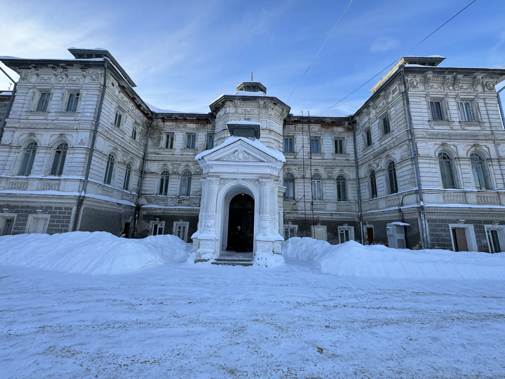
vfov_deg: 85.7
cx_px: 252
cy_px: 190
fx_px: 204
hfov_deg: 102.1
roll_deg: -2.1
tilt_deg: +11.8
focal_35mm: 14
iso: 40
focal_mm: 2.22
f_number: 2.2
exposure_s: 1/332
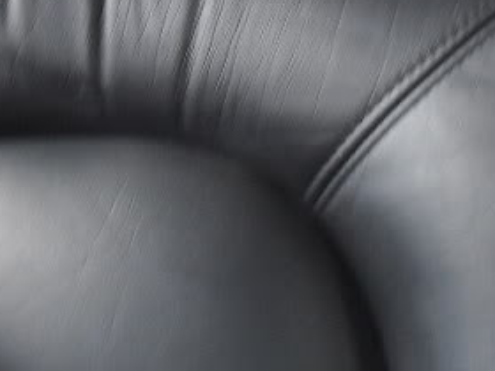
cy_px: -25
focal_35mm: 128
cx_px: 270
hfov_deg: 15.4
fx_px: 1830
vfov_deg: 11.4
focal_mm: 6.3
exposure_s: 1/45
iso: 100
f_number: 3.2
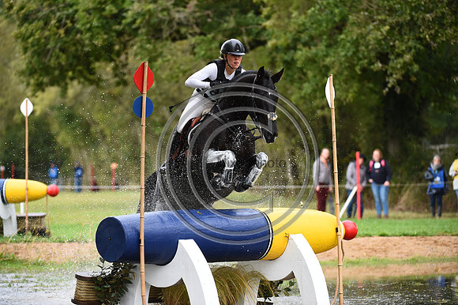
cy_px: 152
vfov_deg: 6.9
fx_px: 2543
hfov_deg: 10.3
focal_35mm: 200
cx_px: 229
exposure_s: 1/1000
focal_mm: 200
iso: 2000
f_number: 4.5
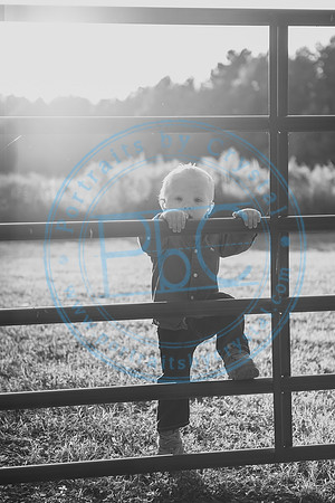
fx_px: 977
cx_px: 168
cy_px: 252
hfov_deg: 19.5
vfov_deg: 28.8
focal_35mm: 70
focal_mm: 70
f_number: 4
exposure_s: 1/200
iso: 200
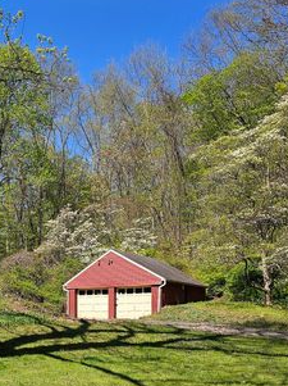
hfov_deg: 27.3
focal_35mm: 51
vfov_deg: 36.7
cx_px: 20
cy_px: 287
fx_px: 567
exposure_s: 1/742
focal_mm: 6.3
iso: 10
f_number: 1.7
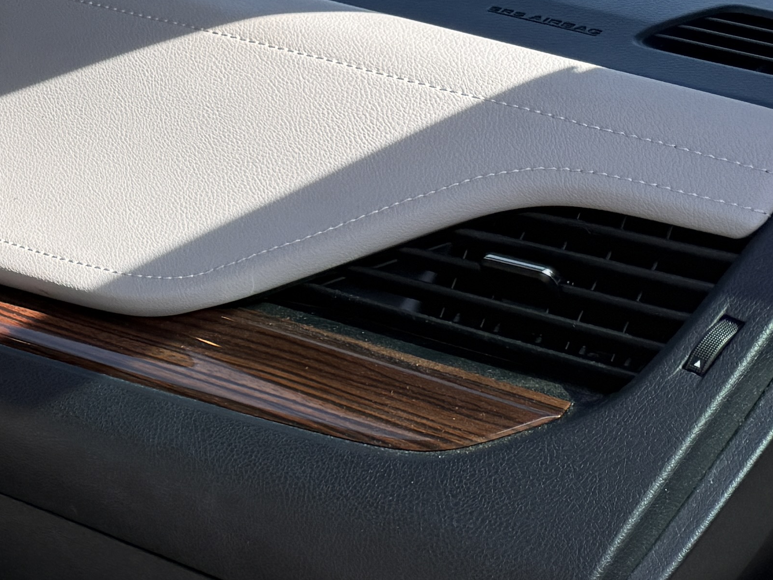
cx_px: -580
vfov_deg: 17.2
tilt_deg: -19.0
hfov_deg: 18.4
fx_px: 1921
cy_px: 322
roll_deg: +1.3
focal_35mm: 86
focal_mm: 6.76
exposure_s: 1/1337
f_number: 1.78
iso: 80
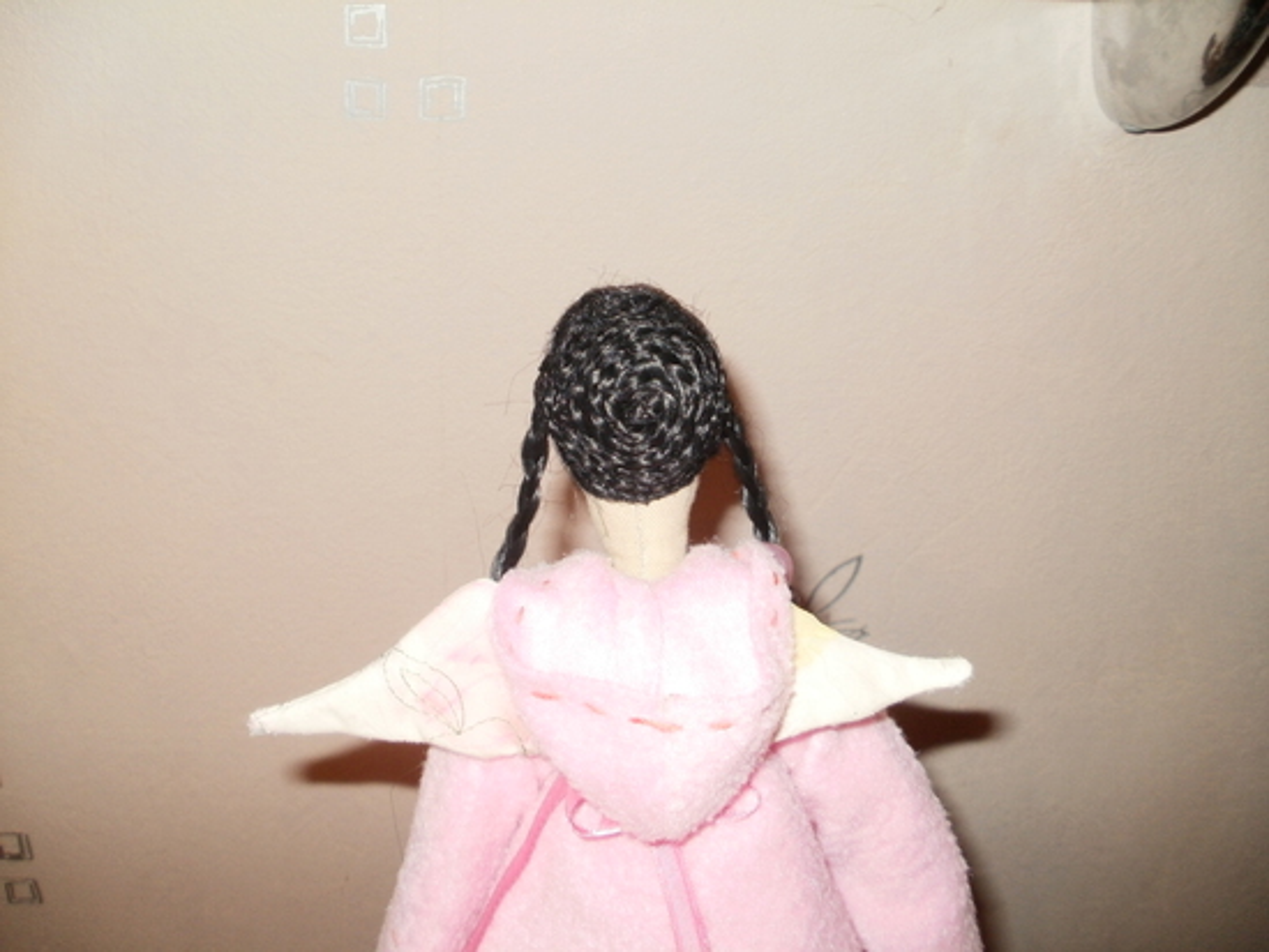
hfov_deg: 51.3
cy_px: 476
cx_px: 634
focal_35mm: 36
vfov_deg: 39.7
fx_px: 1320
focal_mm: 6.3
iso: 125
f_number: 3.5
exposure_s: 1/30
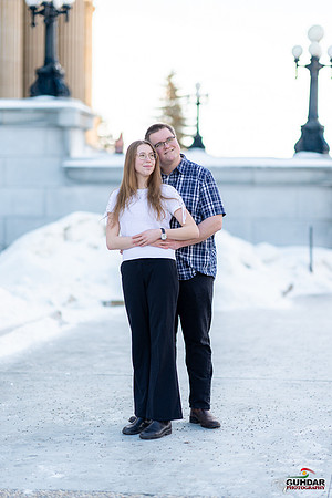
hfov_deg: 16.1
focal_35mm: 85
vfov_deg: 23.9
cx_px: 166
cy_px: 249
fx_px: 1176
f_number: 1.4
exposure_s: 1/1600
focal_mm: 85
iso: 100
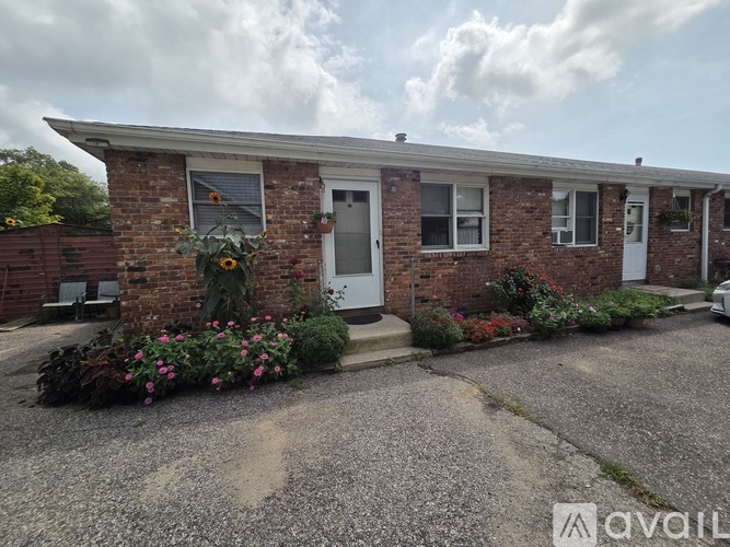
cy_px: 274
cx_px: 365
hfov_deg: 106.2
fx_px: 274
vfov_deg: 89.9
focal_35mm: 13
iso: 50
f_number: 2.2
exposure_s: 1/3194
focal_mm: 2.2
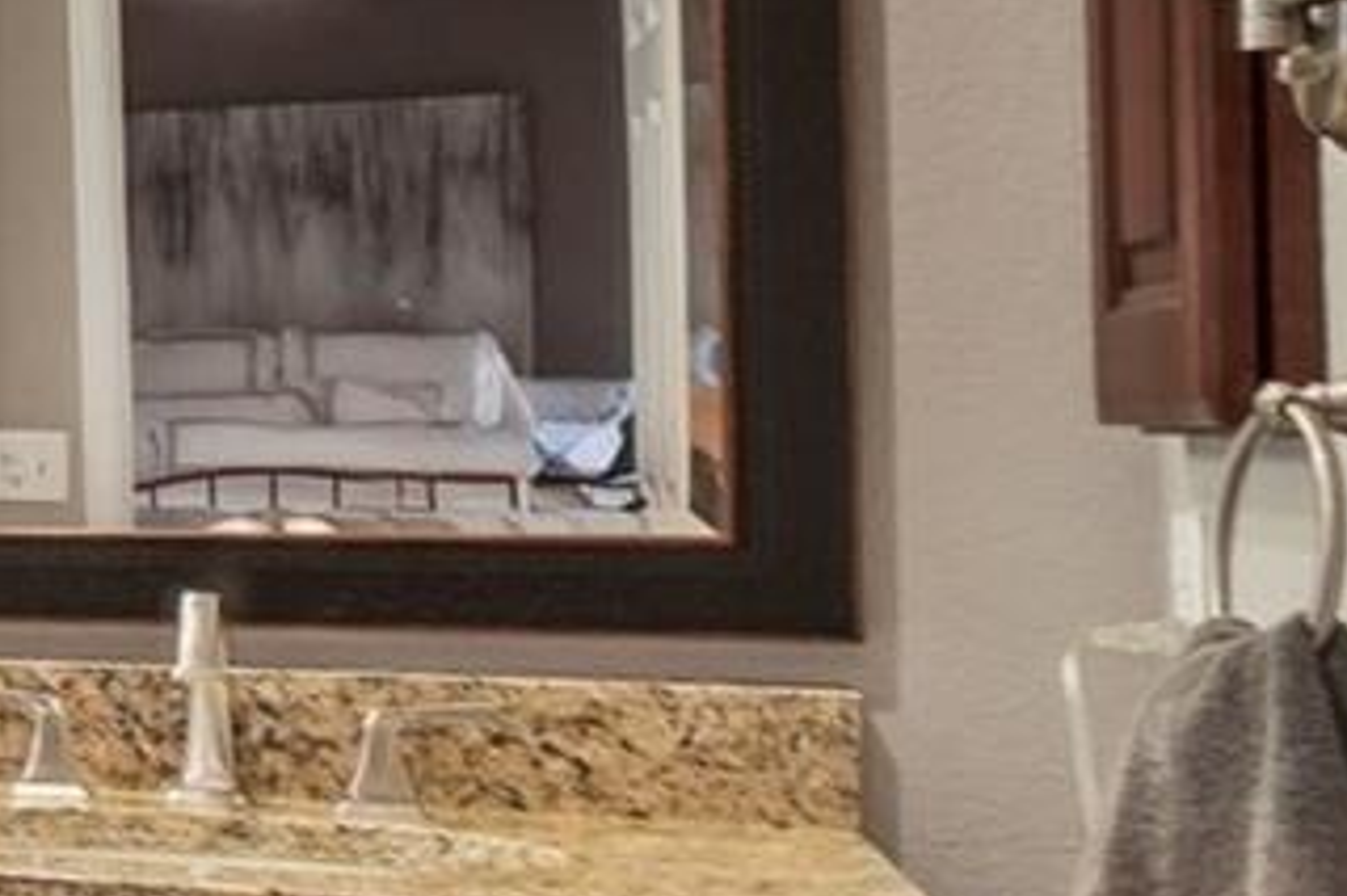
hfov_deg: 15.1
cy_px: 408
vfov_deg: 18.2
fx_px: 2805
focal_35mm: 75
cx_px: -1898
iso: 400
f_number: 8
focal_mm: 10
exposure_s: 1/15
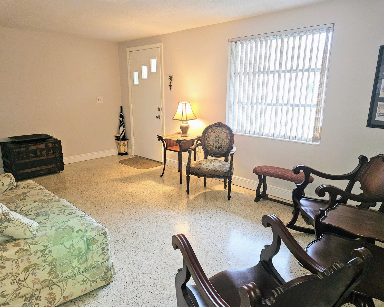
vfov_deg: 58.8
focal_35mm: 24
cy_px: 154
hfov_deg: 70.3
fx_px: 273
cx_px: 194
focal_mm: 5.4
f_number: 1.8
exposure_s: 1/40
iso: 125
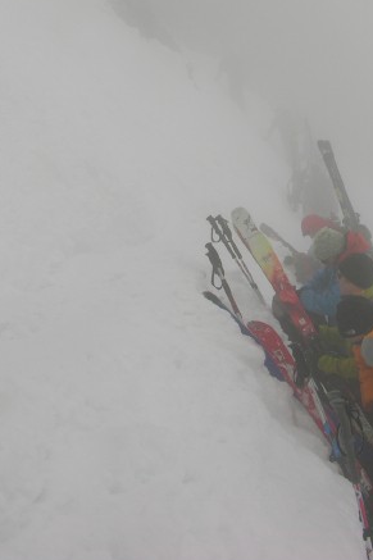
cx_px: 196
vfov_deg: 30.4
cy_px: 85
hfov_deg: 21.2
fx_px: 995
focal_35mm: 64
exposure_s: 1/200
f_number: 5.6
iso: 50
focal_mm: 8.9
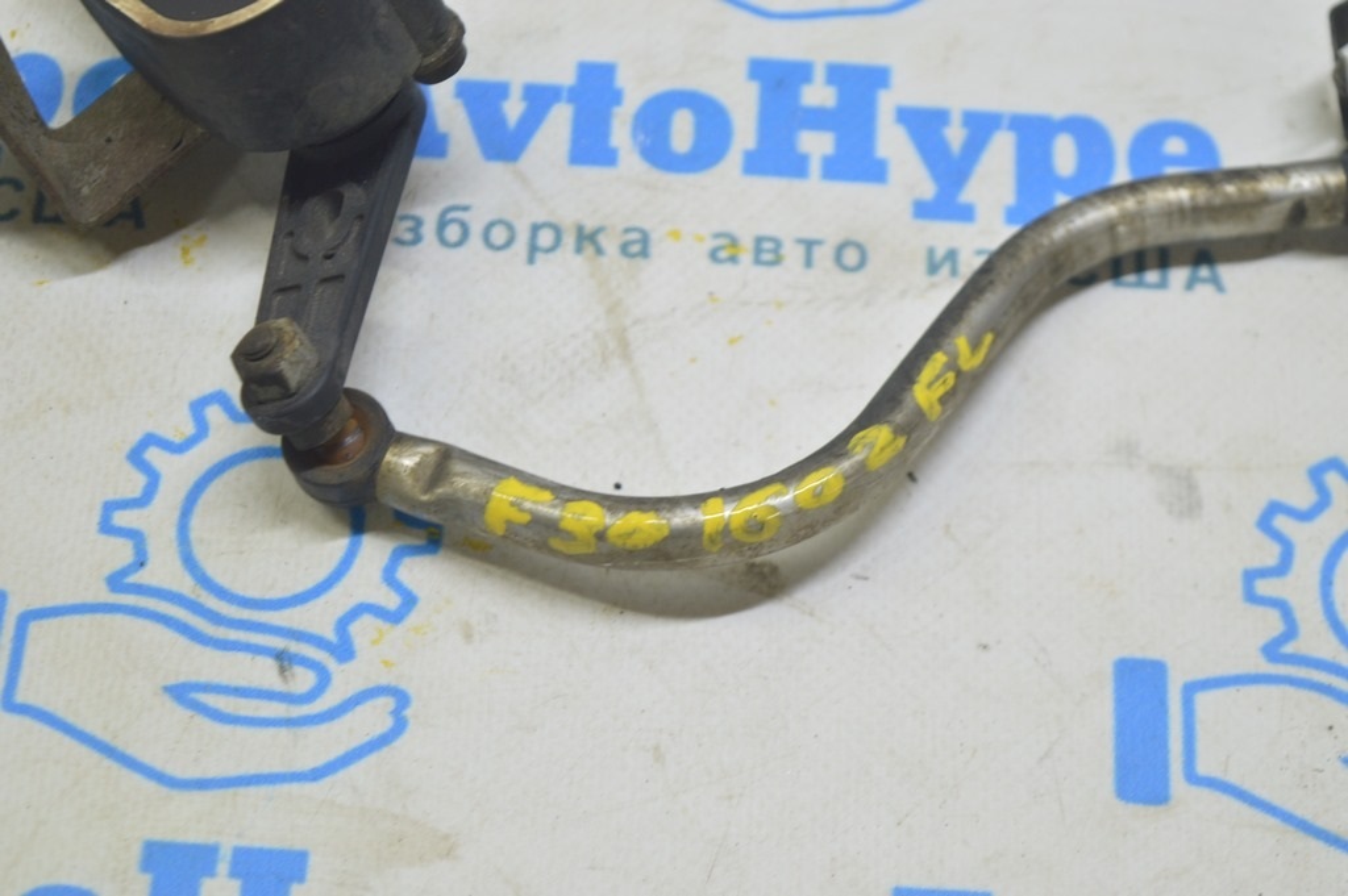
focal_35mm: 82
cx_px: 674
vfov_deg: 16.5
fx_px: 3087
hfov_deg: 24.6
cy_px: 448
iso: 400
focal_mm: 55
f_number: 5.6
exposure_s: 1/20
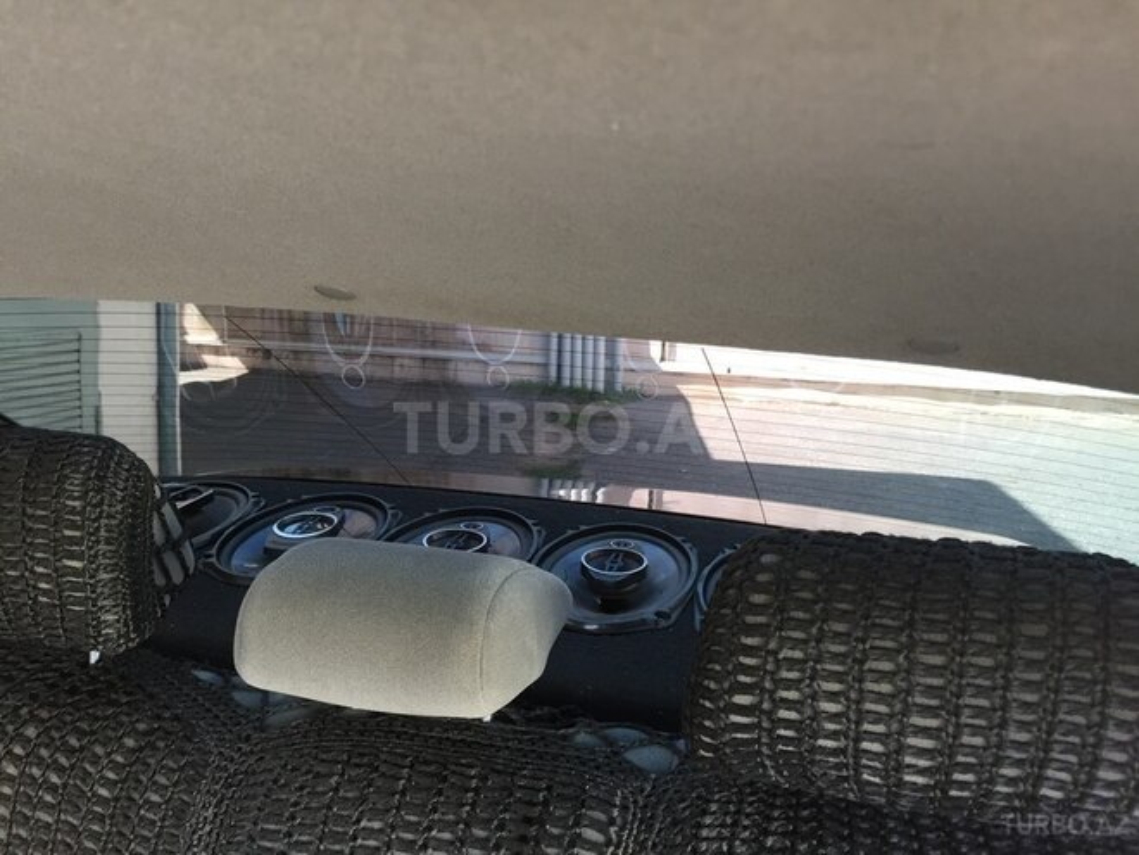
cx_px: 570
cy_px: 428
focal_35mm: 29
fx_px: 954
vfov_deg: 48.2
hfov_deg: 61.7
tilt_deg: -9.6
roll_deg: -2.1
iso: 64
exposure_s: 1/33
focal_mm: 4.15
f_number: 2.2
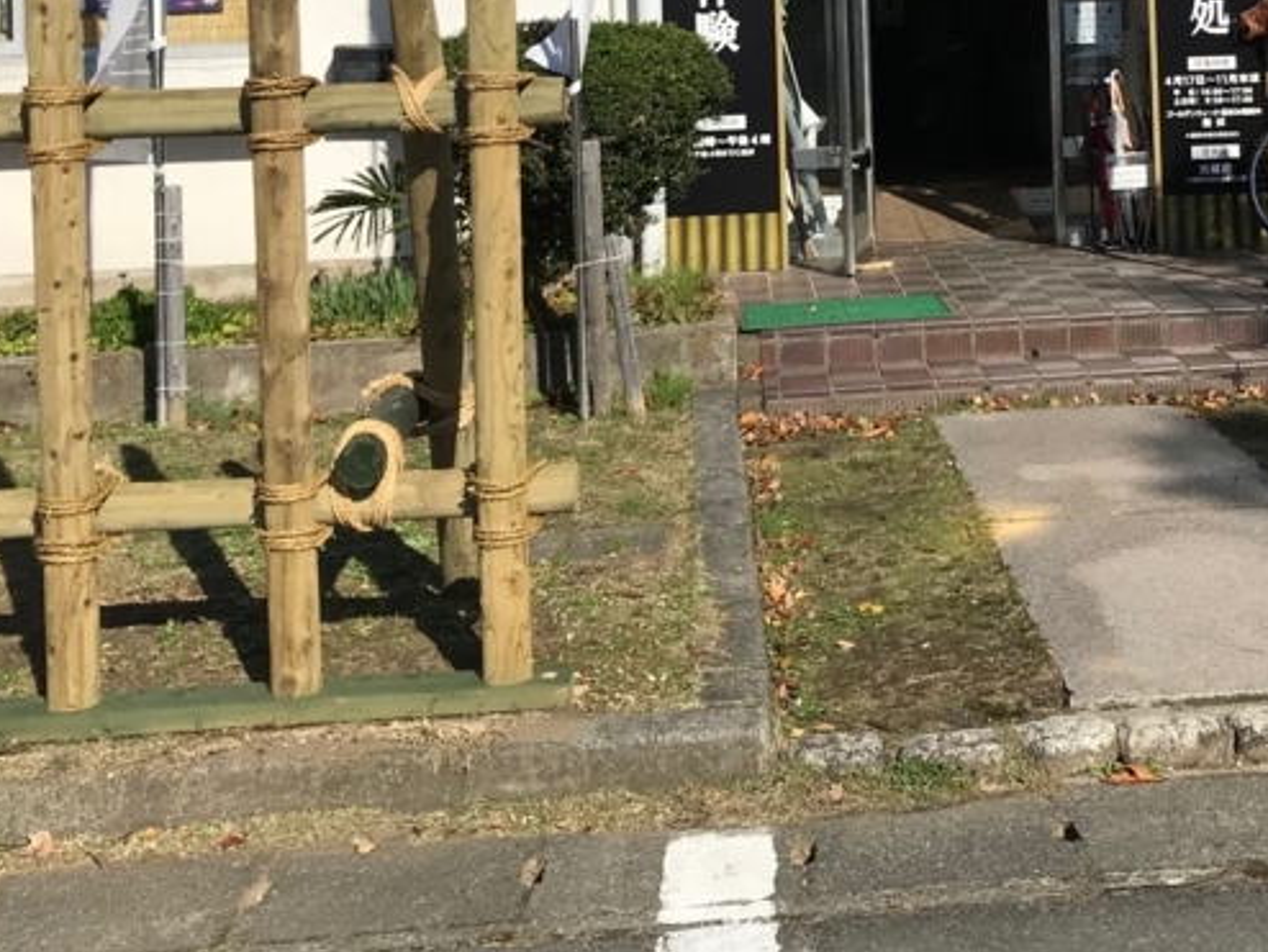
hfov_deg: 32.3
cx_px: 1009
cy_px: -10
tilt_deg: +1.6
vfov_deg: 24.1
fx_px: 2126
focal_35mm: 58
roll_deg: +1.3
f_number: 1.8
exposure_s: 1/3690
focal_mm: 3.99
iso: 20
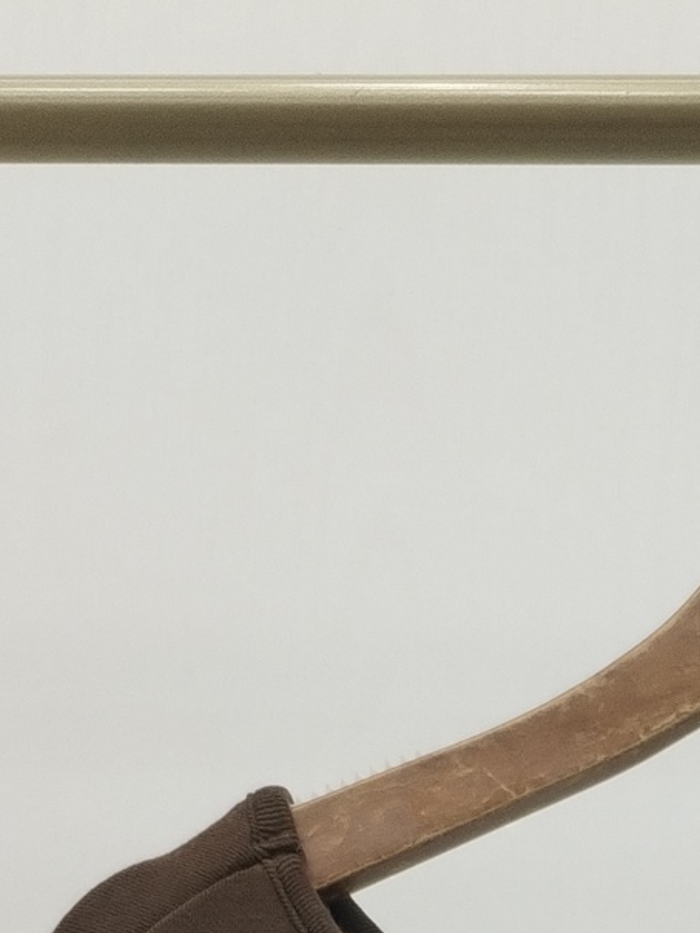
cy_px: 1827
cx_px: 916
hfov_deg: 12.5
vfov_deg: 14.4
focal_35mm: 115
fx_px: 3100
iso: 280
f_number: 1.8
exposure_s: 1/120
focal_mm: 4.75
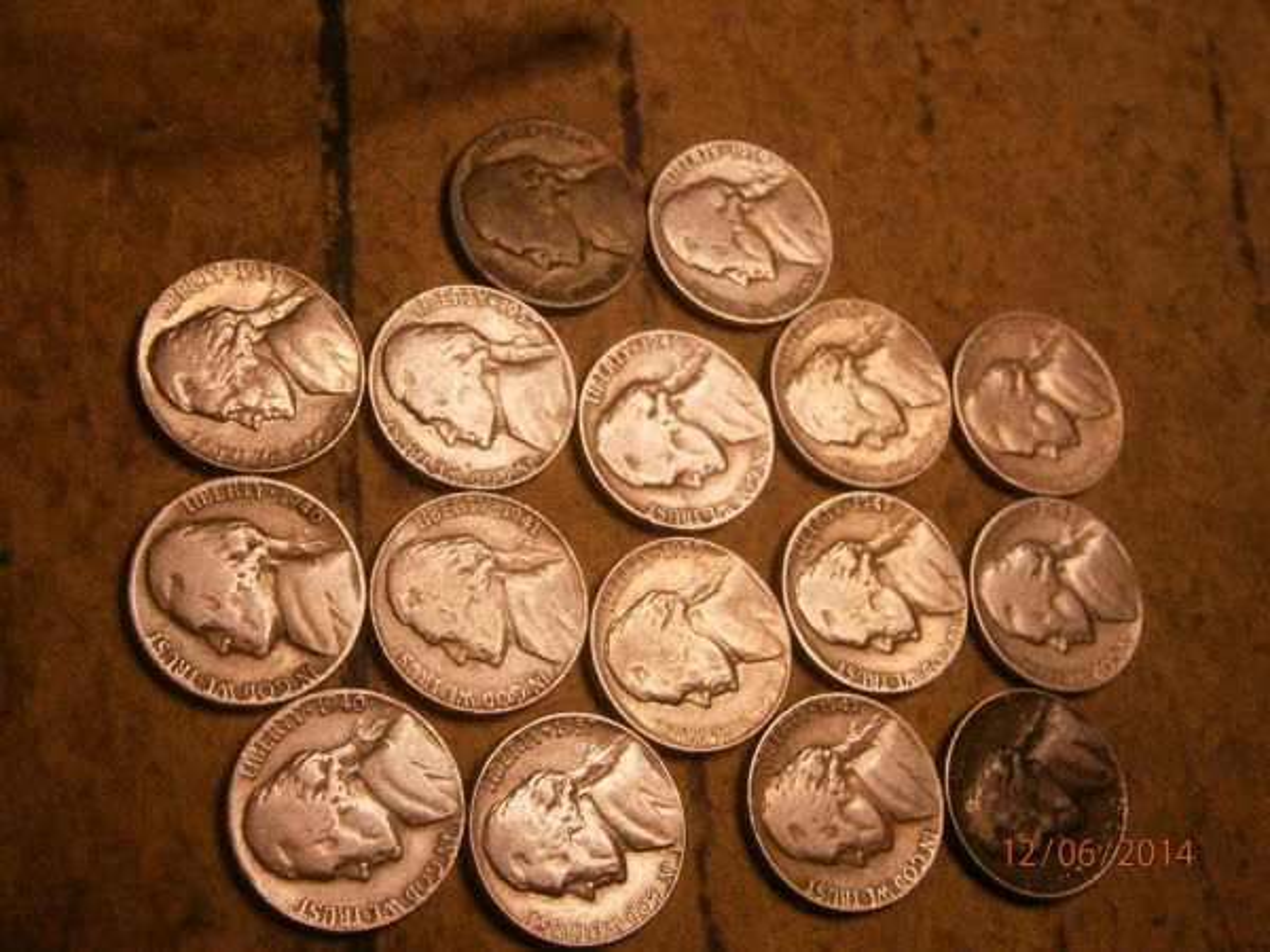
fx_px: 1724
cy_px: 476
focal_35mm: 47
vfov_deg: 30.9
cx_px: 635
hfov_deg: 40.4
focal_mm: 8.3
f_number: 3.4
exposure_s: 1/250
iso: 320
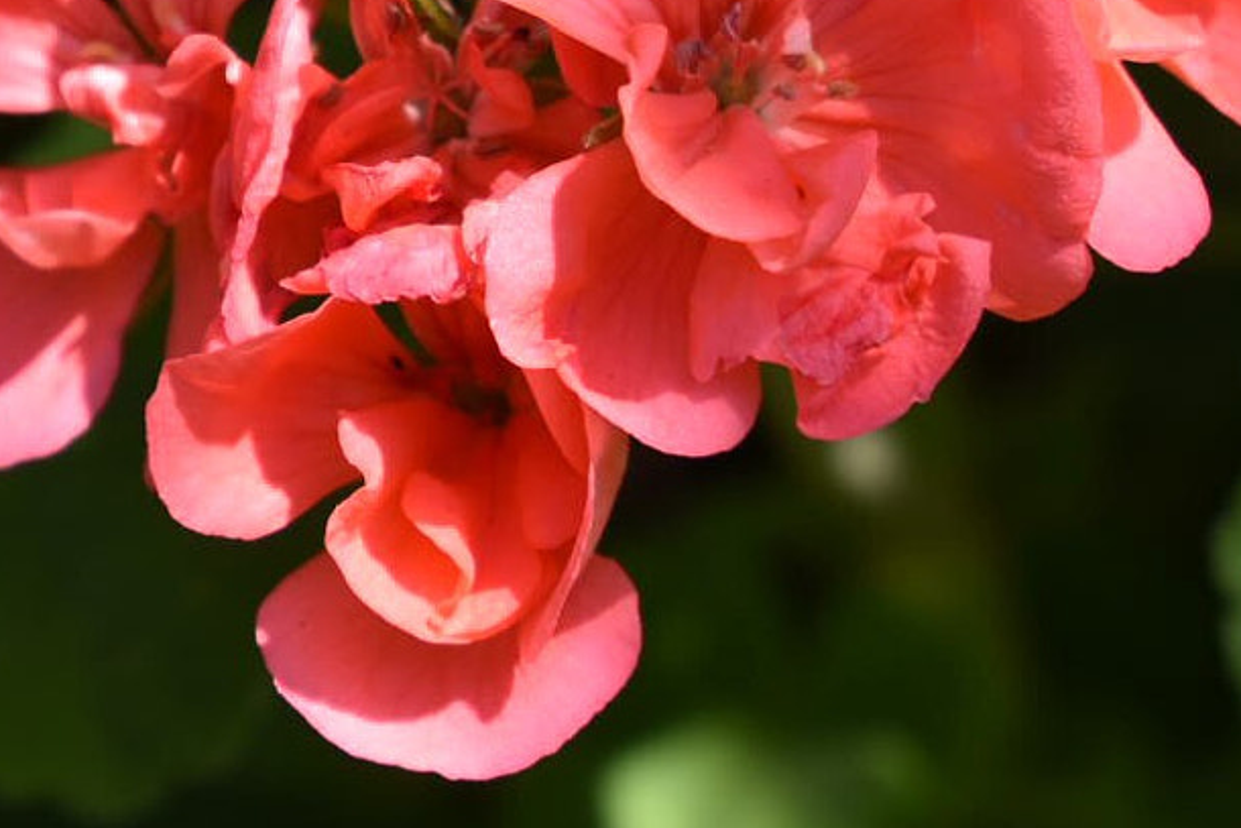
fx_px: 7458
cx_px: 222
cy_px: -198
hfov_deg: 9.5
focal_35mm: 216
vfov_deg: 6.3
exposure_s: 1/320
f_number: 5.6
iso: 100
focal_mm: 55
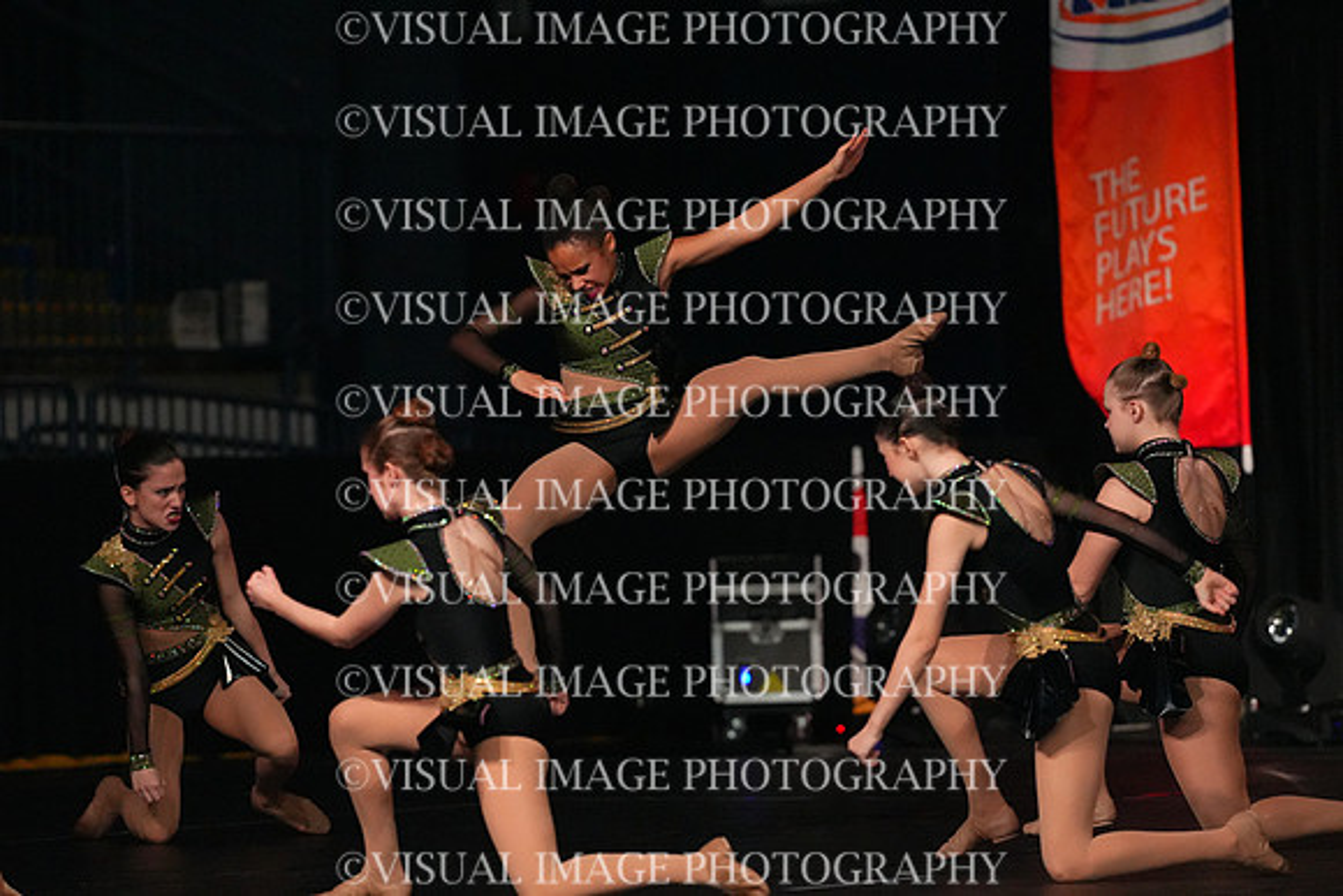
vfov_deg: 4.6
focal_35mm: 300
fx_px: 11194
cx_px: 672
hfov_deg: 6.9
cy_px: 448
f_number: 3.5
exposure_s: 1/1250
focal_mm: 300
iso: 16000
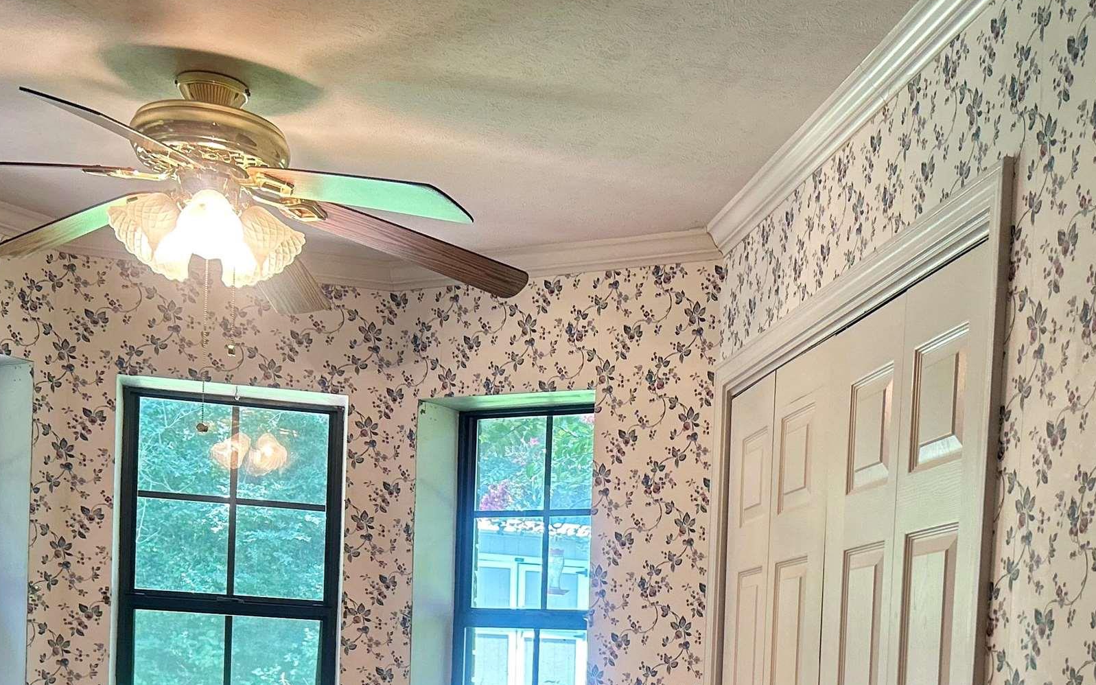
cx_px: 730
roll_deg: -2.4
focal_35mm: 53
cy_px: 770
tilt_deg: -2.9
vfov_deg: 22.9
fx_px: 1583
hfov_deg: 37.8
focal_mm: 5.7
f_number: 1.5
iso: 125
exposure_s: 1/120
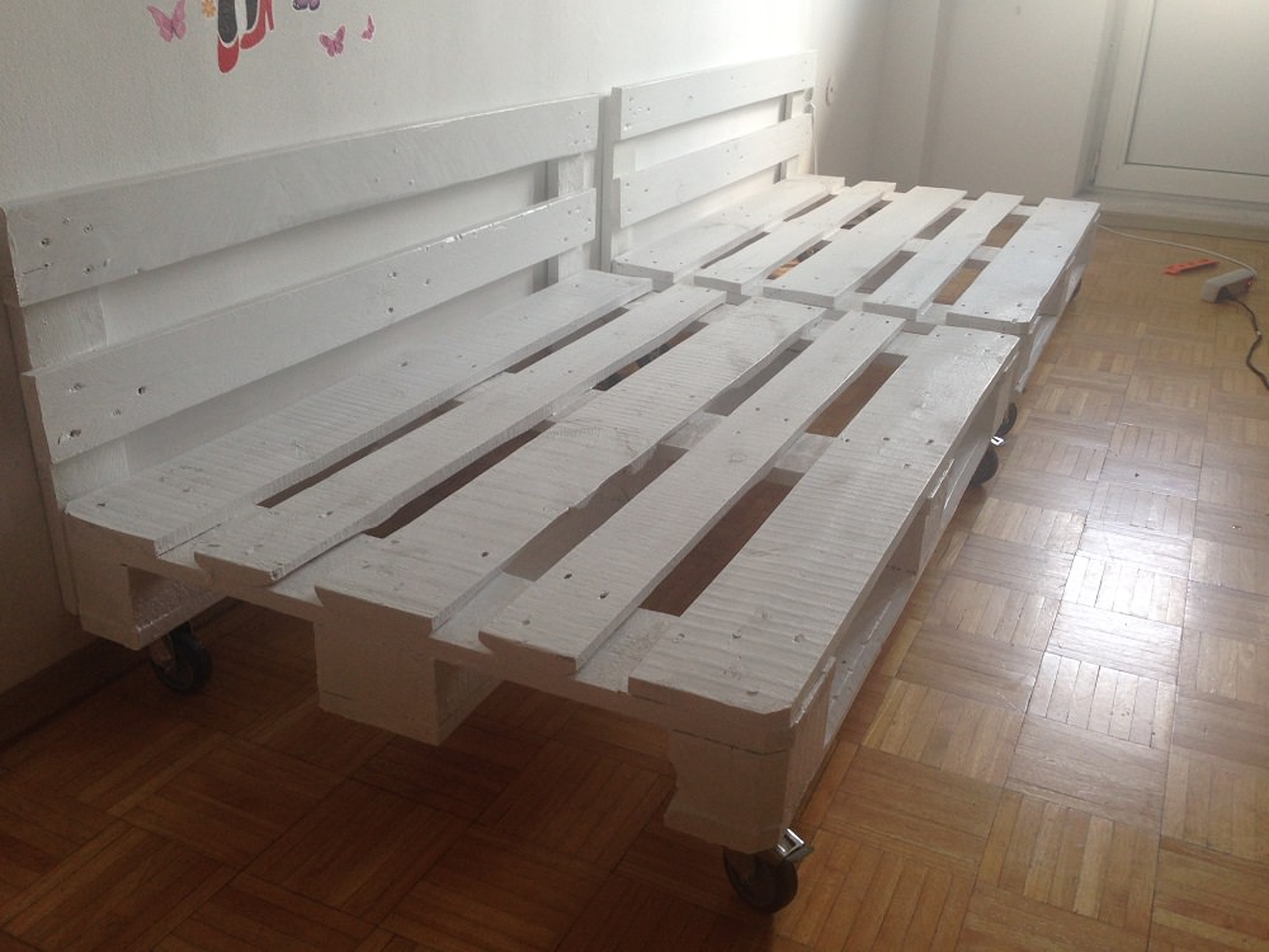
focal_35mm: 33
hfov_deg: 55.4
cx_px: 634
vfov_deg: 42.9
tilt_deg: -23.3
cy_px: 476
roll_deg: -1.8
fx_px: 1210
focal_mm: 4.12
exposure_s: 1/60
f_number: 2.4
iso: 50
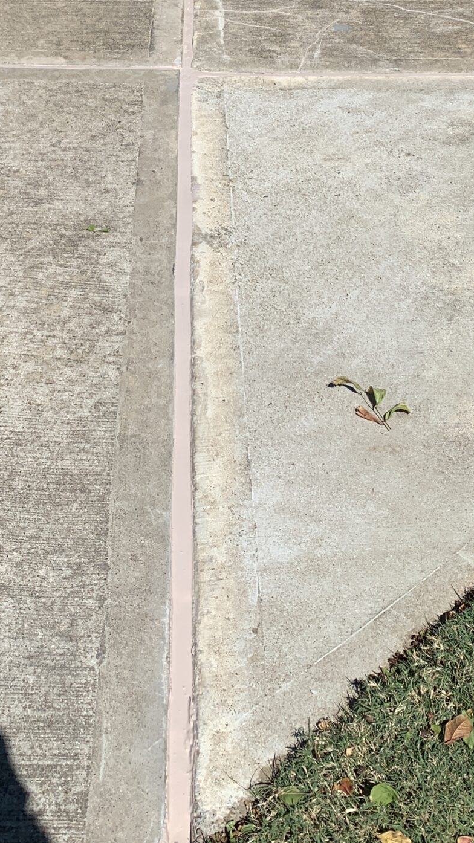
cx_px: 163
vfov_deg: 37.8
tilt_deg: -22.7
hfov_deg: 23.0
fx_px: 1163
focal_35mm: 52
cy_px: 125
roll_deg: +1.2
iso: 25
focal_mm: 4.25
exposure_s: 1/4673
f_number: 1.8
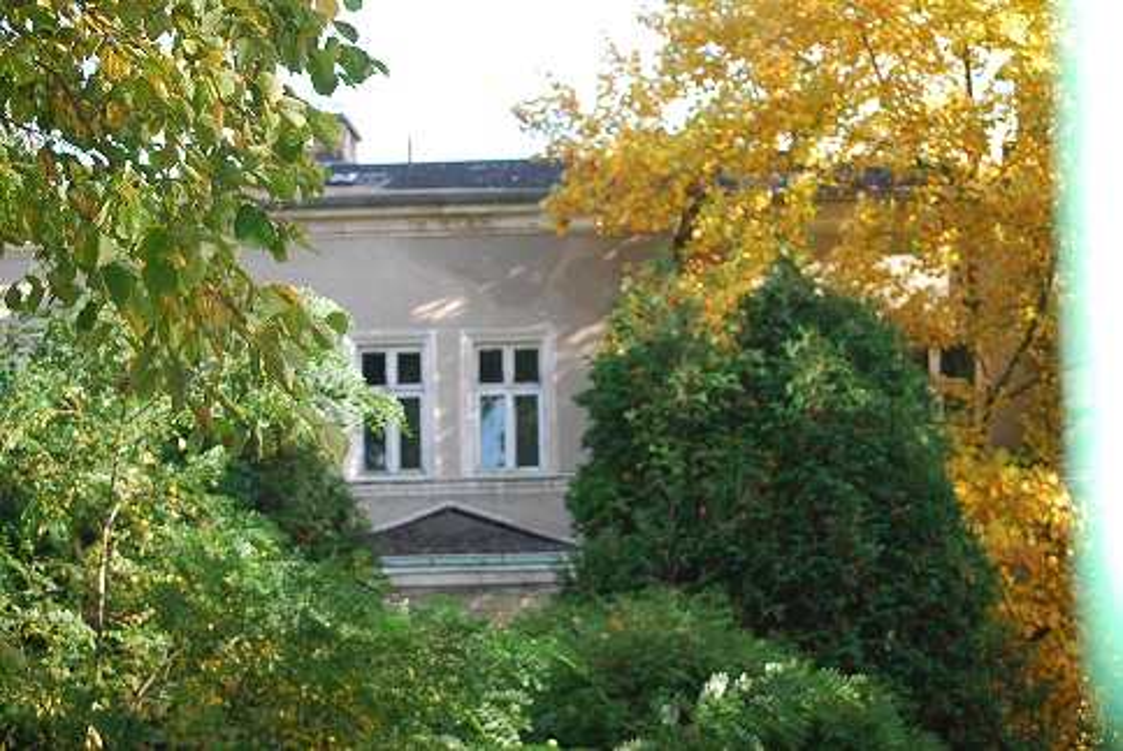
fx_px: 2577
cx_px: 562
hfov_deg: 24.6
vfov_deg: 16.6
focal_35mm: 82
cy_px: 376
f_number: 4
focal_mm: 55
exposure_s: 1/125
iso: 160
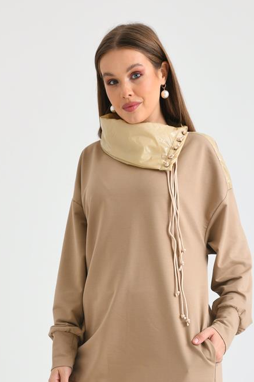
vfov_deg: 19.7
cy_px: 395
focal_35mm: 100
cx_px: 151
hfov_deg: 13.7
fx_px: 1058
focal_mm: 44
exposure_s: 1/125
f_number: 5.6
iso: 100
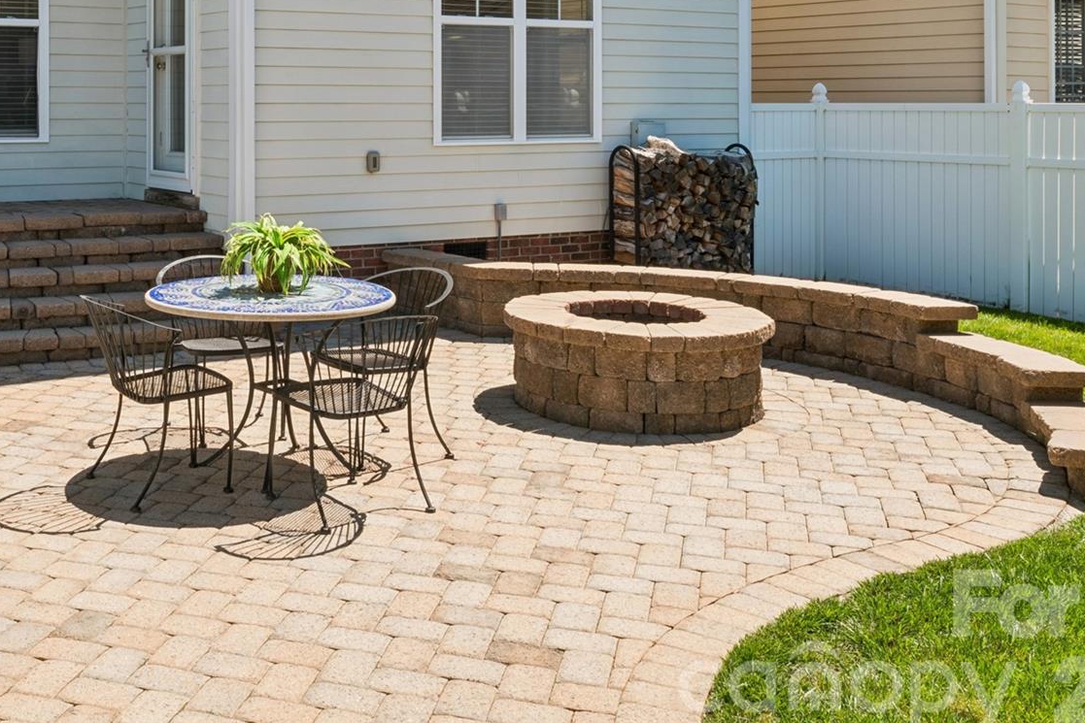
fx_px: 1326
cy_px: 98
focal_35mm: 44
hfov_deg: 43.1
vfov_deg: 29.5
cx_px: 268
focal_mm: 24
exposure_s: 1/13
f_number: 22
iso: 100
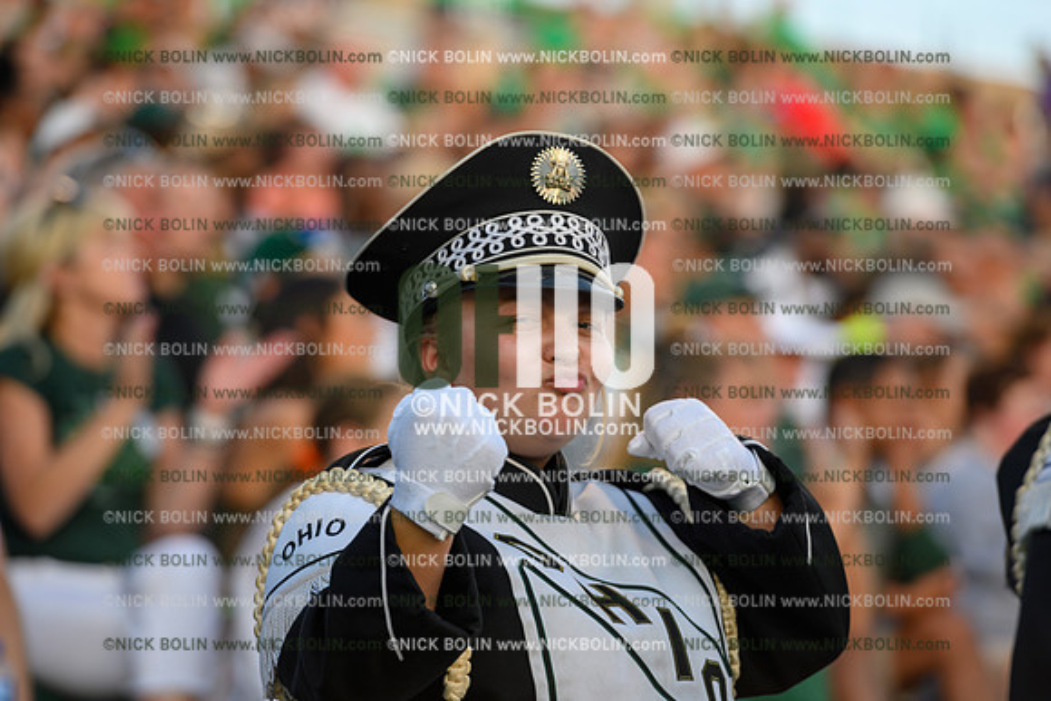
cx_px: 526
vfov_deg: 6.9
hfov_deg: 10.3
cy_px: 350
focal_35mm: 200
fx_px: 5840
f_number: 4
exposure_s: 1/125
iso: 160
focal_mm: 200
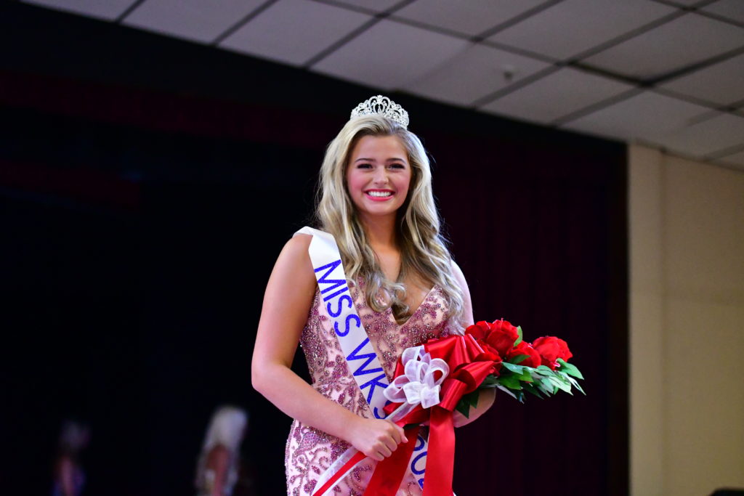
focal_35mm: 84
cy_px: 248
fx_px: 1736
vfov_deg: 16.3
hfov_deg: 24.2
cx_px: 372
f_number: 1.8
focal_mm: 56
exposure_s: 1/1000
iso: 6400
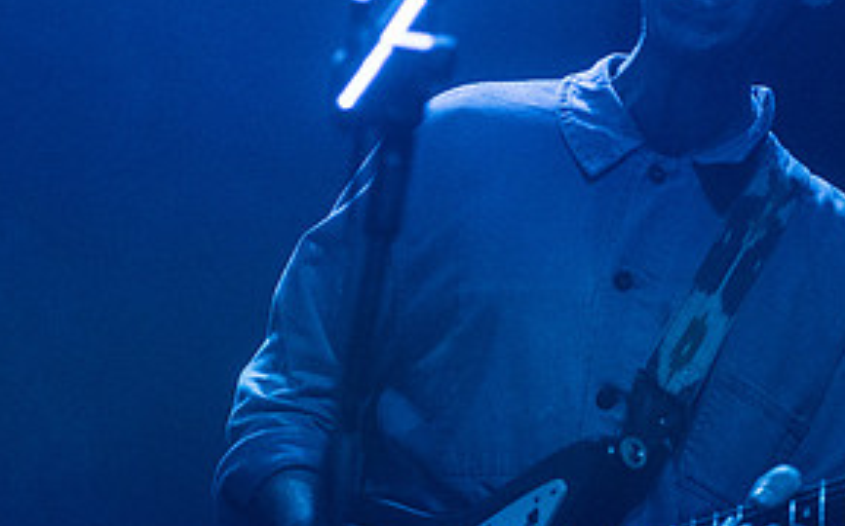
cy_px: 141
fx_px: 4164
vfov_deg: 7.2
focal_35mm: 181
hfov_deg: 11.6
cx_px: 376
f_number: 3.2
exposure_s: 1/400
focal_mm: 80
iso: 3200
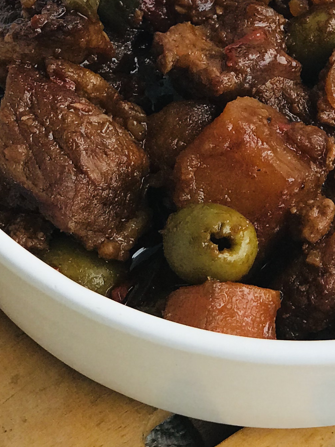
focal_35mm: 172
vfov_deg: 11.4
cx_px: 242
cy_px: 33
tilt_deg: -55.0
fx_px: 2219
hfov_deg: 8.6
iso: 25
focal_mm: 6.6
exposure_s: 1/120
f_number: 2.8
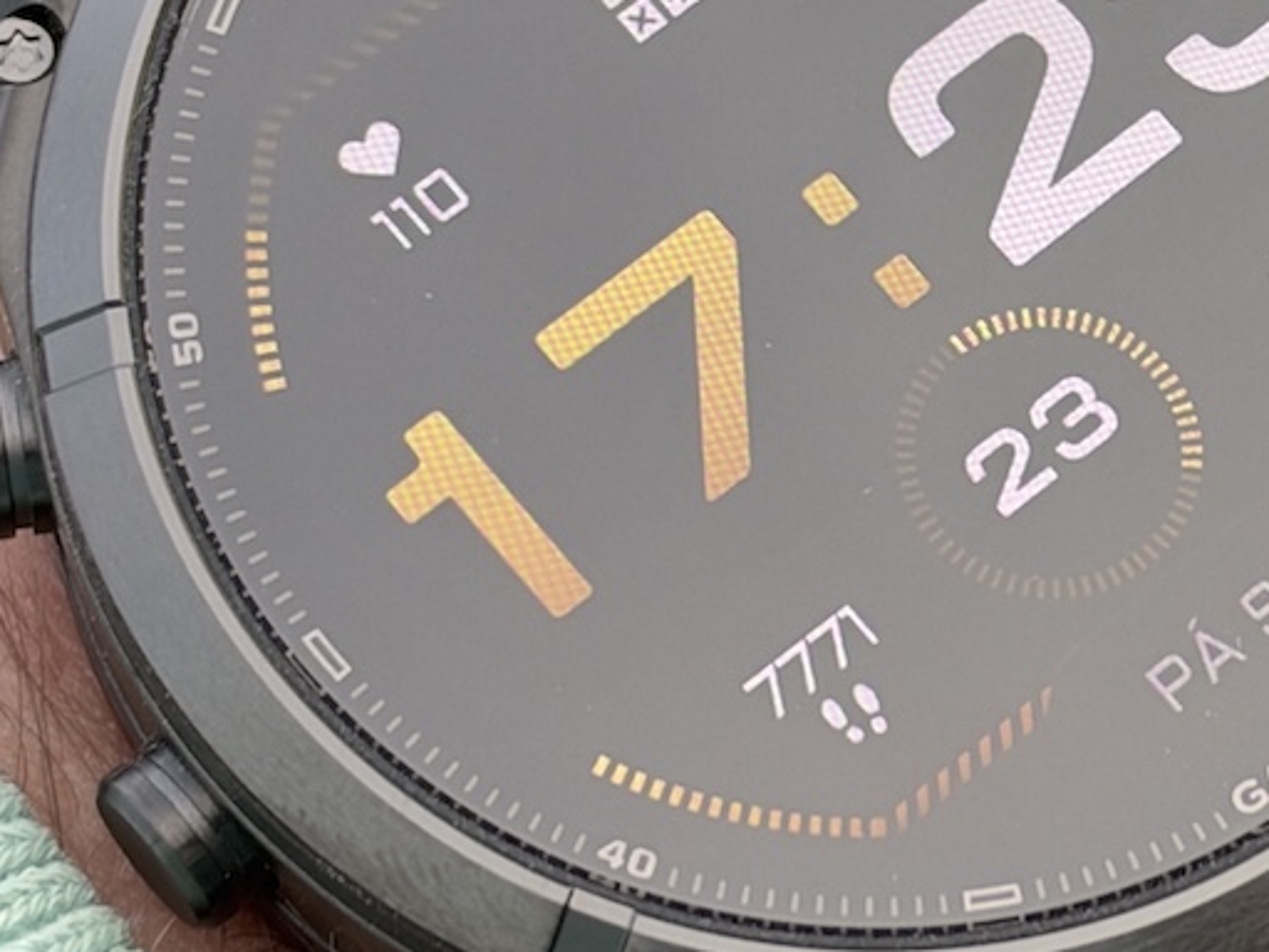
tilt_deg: -40.2
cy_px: 289
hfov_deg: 11.0
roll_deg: +12.0
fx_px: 6525
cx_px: 1157
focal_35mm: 178
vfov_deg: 8.3
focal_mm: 6.93
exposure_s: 1/220
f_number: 1.8
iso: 64
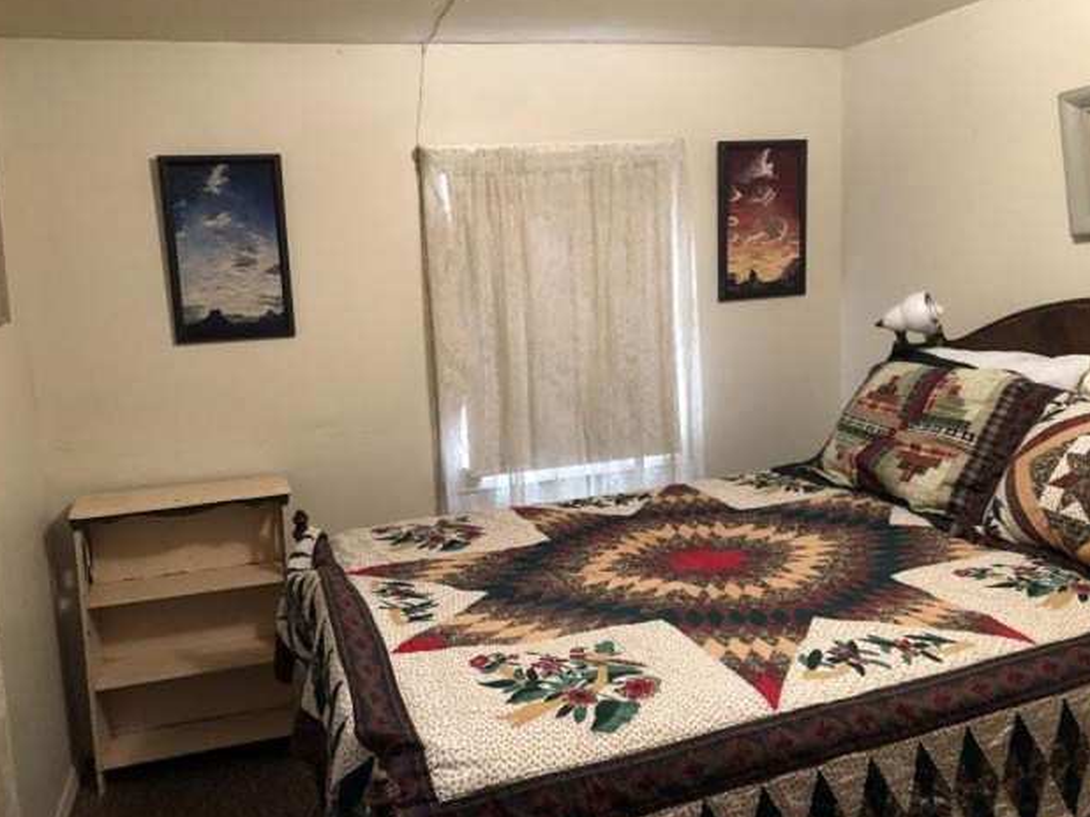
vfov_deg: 48.2
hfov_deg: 61.7
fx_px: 913
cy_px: 411
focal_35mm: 29
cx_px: 541
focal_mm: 3.99
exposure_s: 1/15
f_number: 1.8
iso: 100
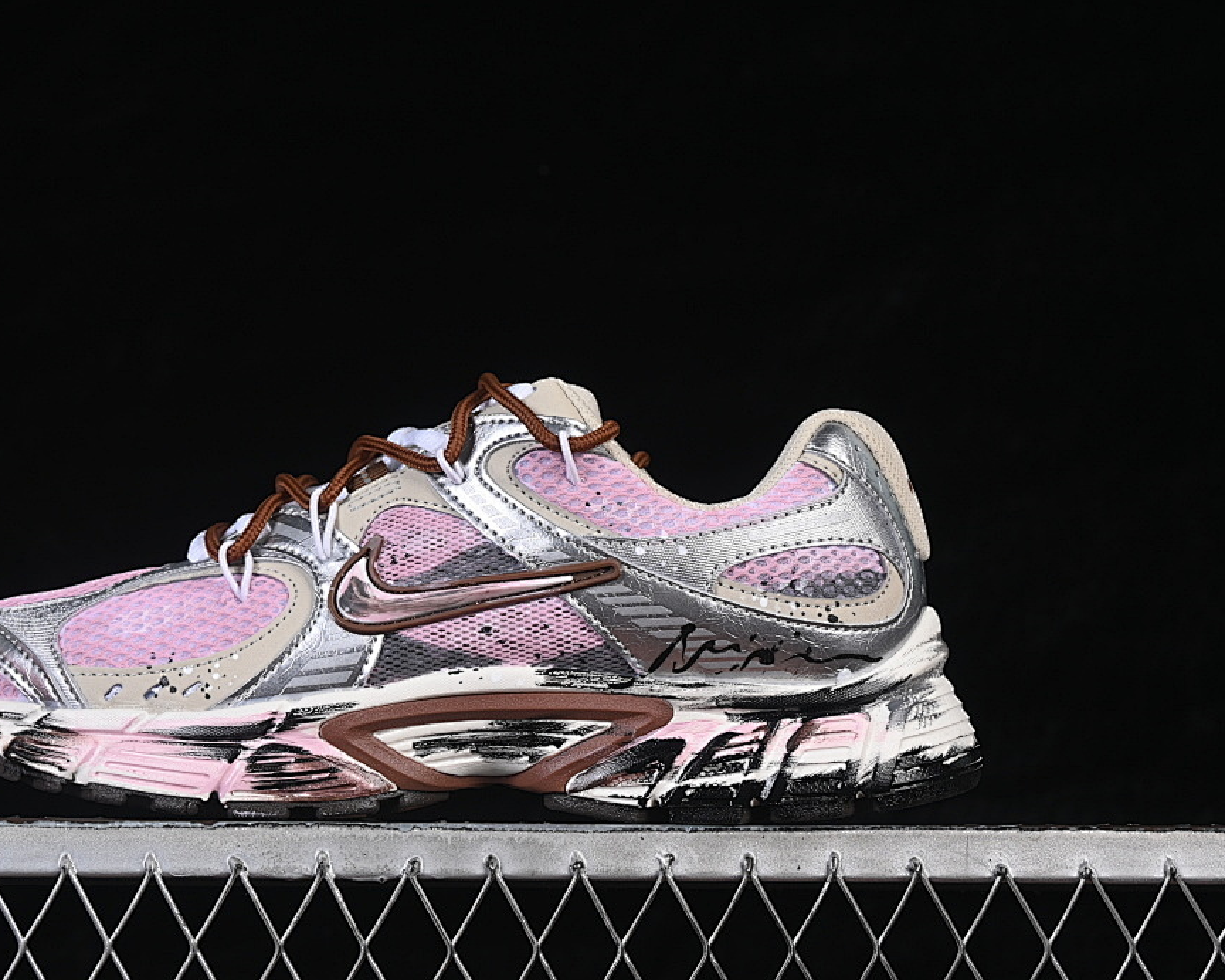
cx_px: 475
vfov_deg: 17.5
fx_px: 3190
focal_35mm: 88
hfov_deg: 21.7
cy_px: 506
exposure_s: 1/80
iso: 160
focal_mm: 50
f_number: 8
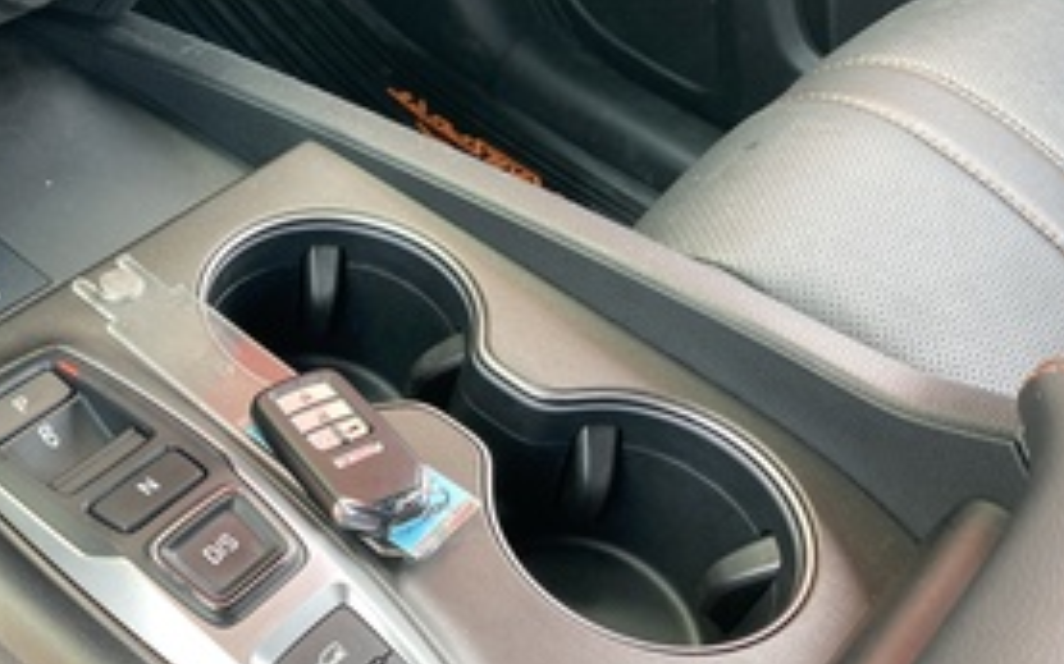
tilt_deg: -47.1
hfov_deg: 43.0
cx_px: 269
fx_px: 1305
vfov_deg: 28.6
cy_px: 370
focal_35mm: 45
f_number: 1.8
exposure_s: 1/50
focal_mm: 3.99
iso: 80
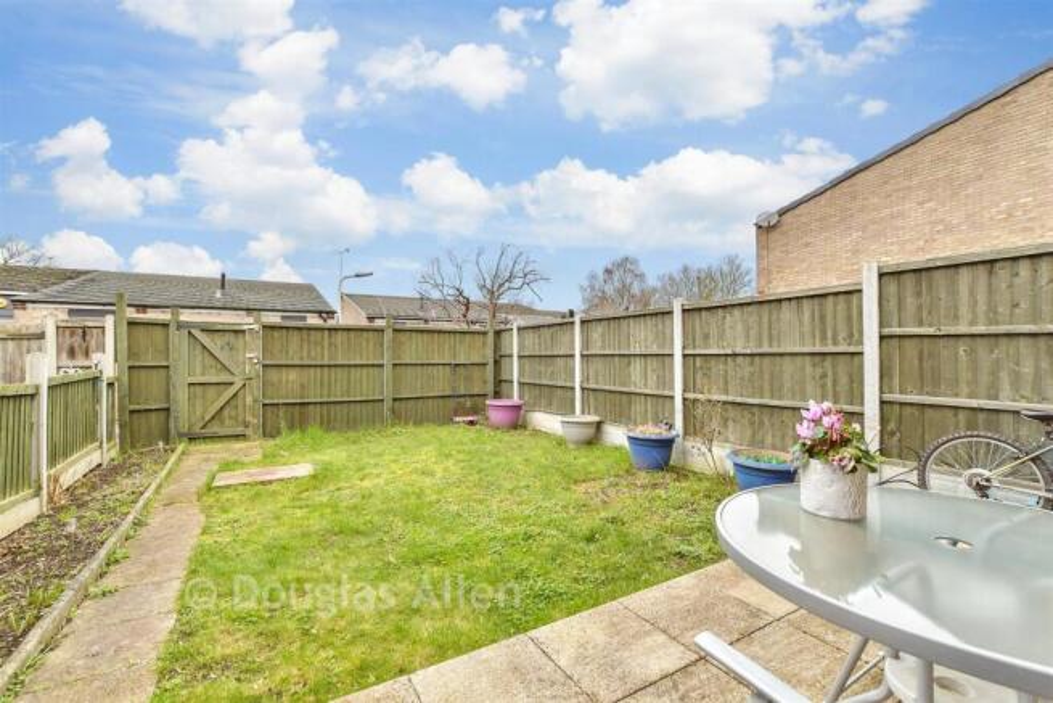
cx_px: 526
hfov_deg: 100.4
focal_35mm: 15
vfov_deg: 77.4
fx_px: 439
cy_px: 352
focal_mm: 10
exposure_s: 1/250
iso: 400
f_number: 7.1
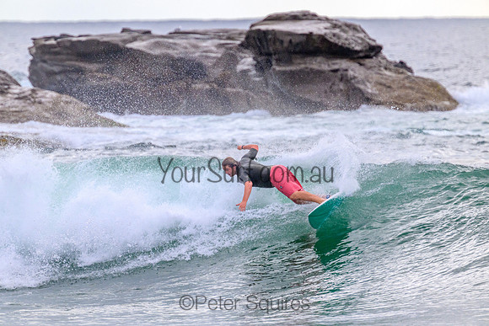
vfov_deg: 1.7
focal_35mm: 800
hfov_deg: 2.6
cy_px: 163
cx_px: 244
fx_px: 10869
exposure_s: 1/1600
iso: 1600
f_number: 11
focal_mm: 800
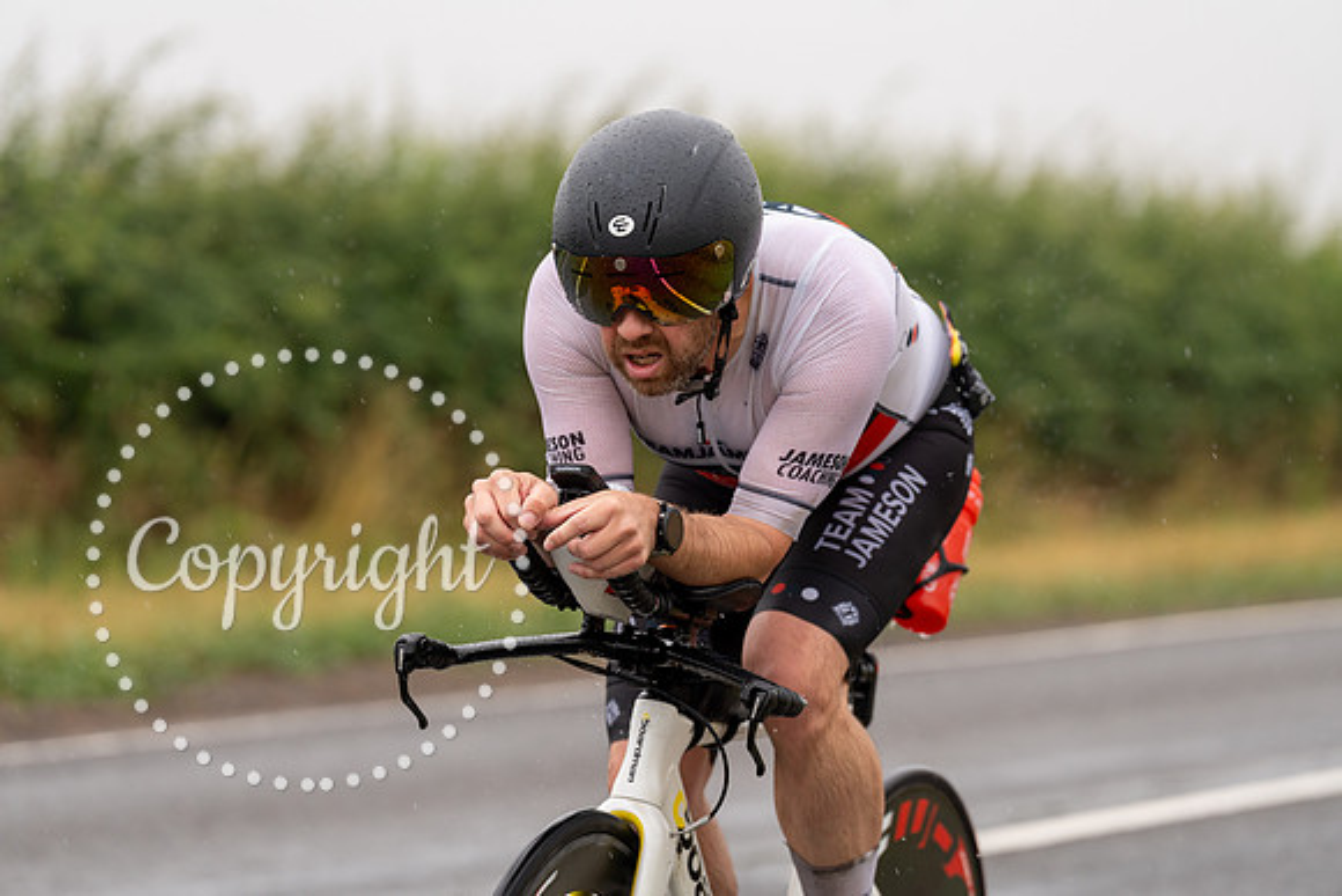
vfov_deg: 7.3
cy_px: 448
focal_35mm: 188
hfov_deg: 10.9
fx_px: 7010
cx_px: 671
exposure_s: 1/1000
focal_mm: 188
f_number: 4
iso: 100
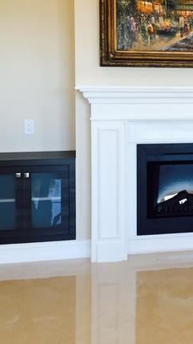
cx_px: 219
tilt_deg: -3.5
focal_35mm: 58
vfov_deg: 35.7
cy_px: 113
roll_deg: -1.3
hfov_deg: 19.7
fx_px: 528
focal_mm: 4.15
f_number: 2.2
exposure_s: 1/30
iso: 40
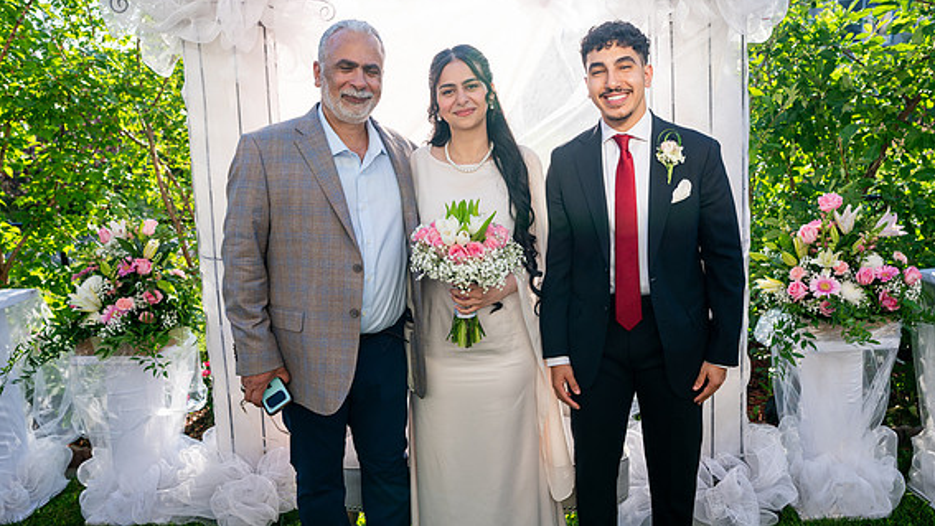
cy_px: 268
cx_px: 463
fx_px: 744
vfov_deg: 38.9
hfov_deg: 64.3
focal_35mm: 30
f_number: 3.5
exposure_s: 1/640
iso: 200
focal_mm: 28
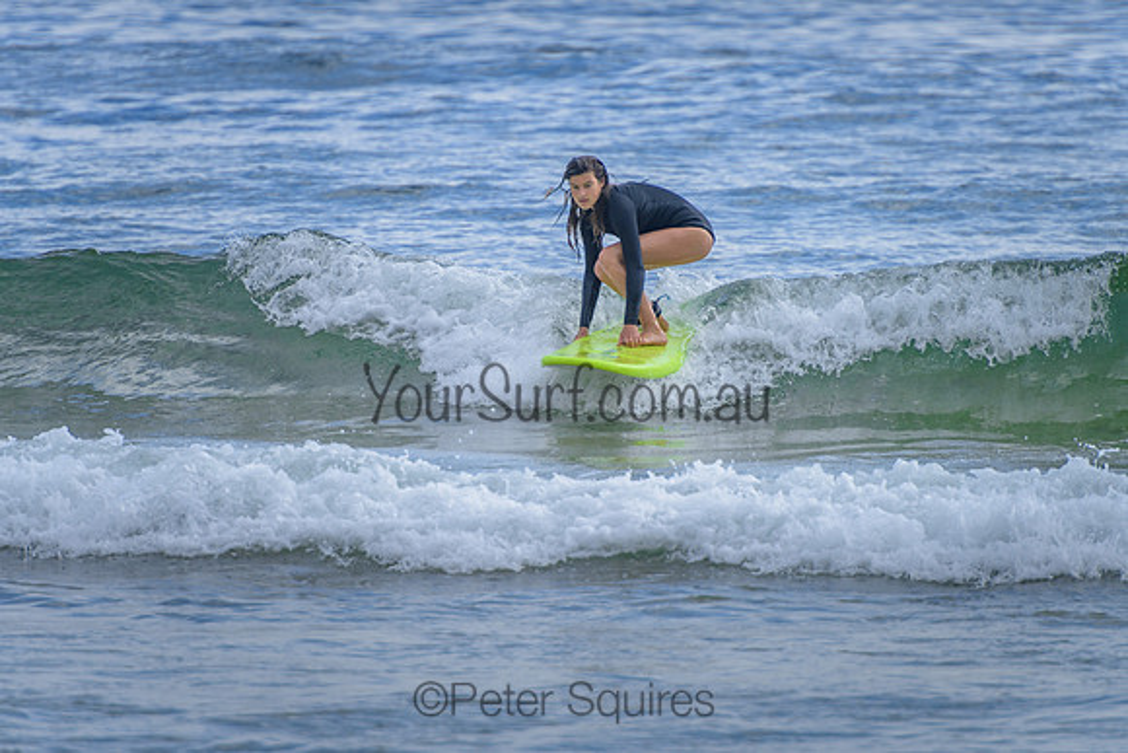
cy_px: 336
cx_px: 617
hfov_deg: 4.2
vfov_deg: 2.8
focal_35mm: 490
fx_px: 15366
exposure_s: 1/1600
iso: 180
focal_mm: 400
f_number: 5.6
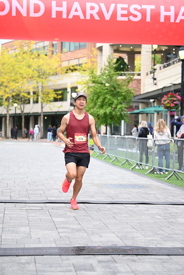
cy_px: 139
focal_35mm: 80
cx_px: 94
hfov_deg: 17.1
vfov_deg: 25.4
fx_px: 613
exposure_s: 1/1600
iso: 1250
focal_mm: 77
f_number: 2.8
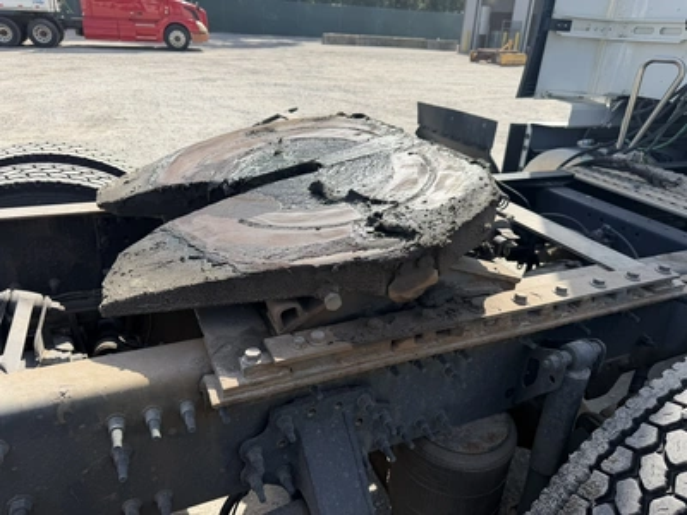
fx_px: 476
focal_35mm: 24
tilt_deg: -27.3
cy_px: 258
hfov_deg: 71.6
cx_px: 344
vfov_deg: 56.8
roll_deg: +0.3
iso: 80
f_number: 1.78
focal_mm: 6.76
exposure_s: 1/2611
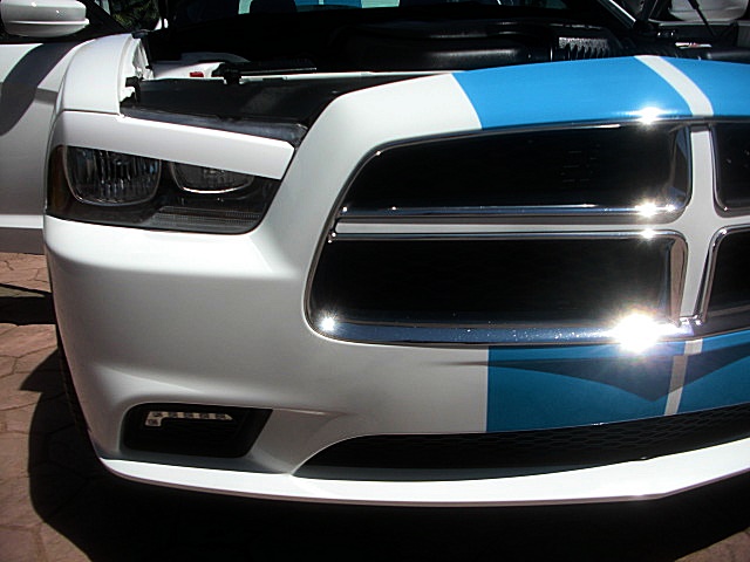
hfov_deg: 51.4
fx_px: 780
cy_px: 281
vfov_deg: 39.7
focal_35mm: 36
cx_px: 375
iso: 50
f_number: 7.9
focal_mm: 6.3
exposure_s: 1/250
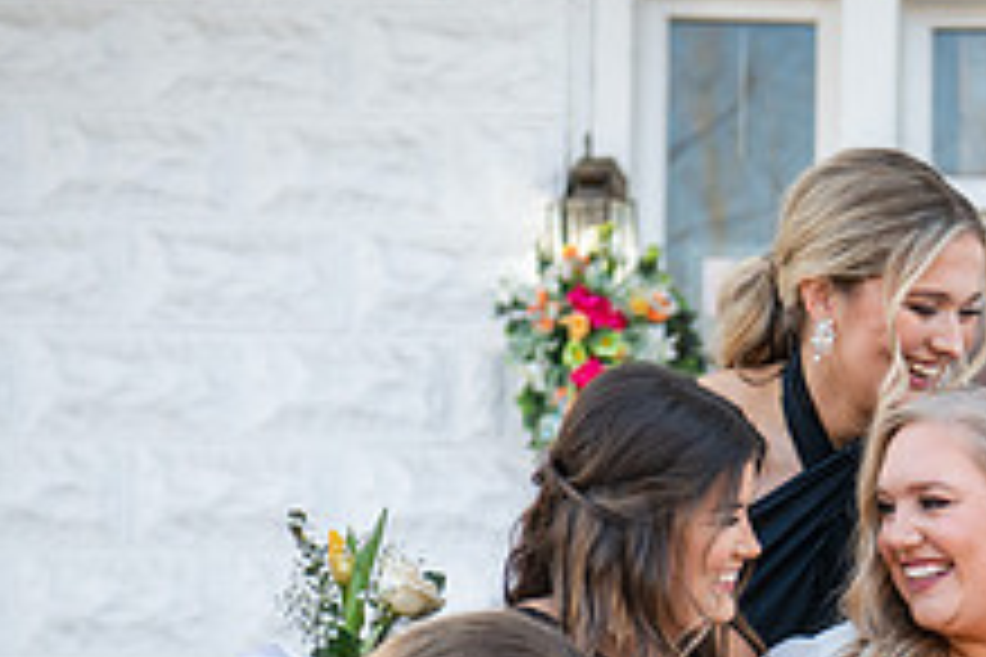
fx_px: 4491
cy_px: 803
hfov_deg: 12.4
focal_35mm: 164
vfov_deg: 8.3
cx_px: 1031
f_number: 3.5
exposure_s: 1/250
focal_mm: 62
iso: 250
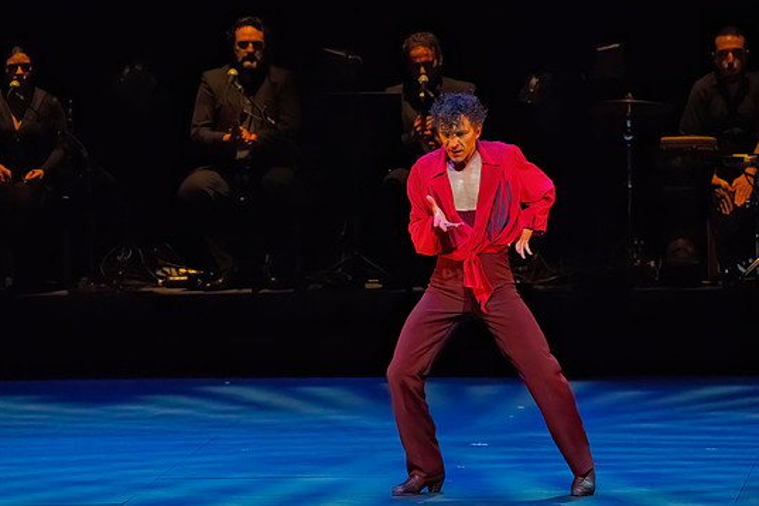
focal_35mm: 397
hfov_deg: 5.2
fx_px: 8369
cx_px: 345
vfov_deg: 3.5
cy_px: 273
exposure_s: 1/400
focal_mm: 330
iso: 20000
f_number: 8
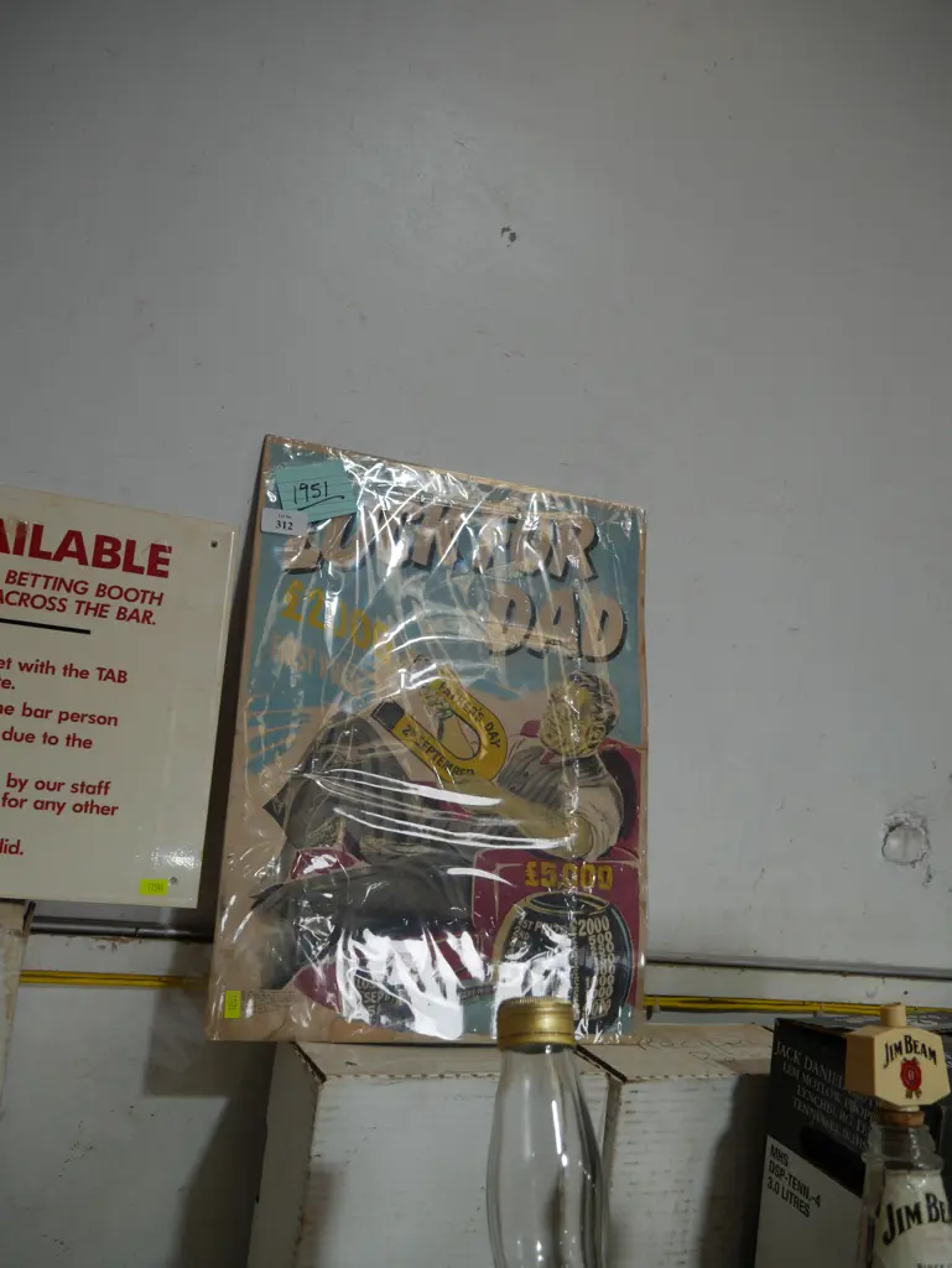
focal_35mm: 28
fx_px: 1026
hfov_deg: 49.8
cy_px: 634
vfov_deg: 63.4
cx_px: 476
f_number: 3.5
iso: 200
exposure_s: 1/100
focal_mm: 14
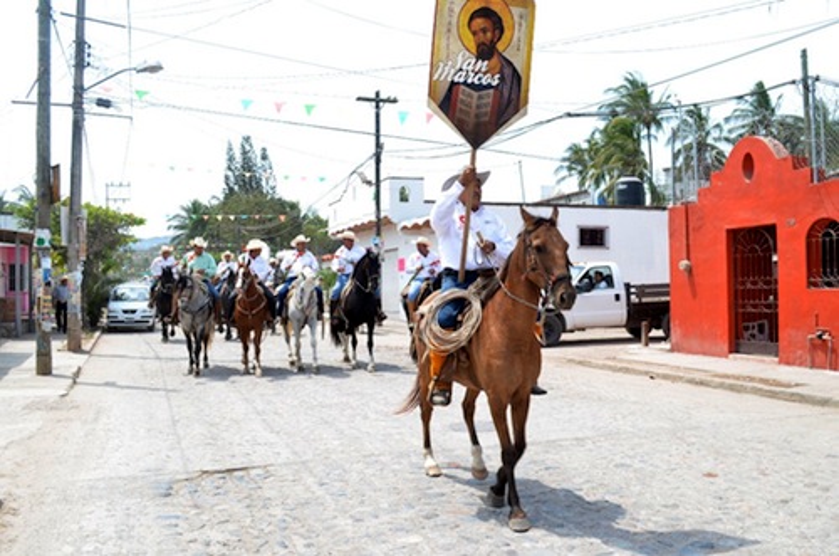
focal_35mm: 33
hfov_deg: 57.3
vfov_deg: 39.8
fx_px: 767
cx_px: 420
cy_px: 278
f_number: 6.3
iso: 100
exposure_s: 1/125
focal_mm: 22
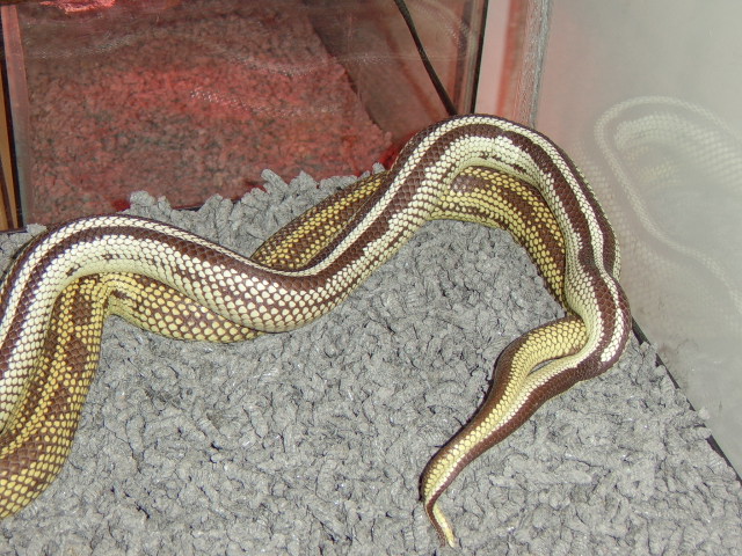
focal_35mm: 54
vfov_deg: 27.0
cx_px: 371
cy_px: 278
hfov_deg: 35.5
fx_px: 1157
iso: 141
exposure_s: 1/60
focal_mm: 14.04
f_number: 3.5
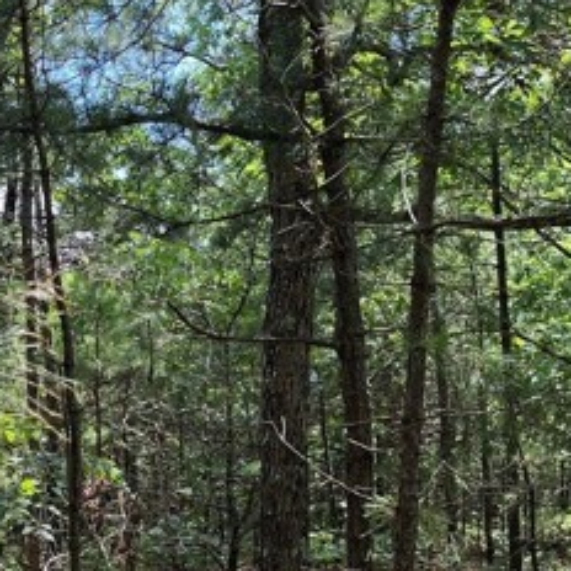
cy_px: 455
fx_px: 1418
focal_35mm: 76
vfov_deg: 22.5
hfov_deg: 22.6
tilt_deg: -0.6
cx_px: 162
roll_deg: +0.1
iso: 50
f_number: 1.6
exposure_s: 1/418
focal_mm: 5.1
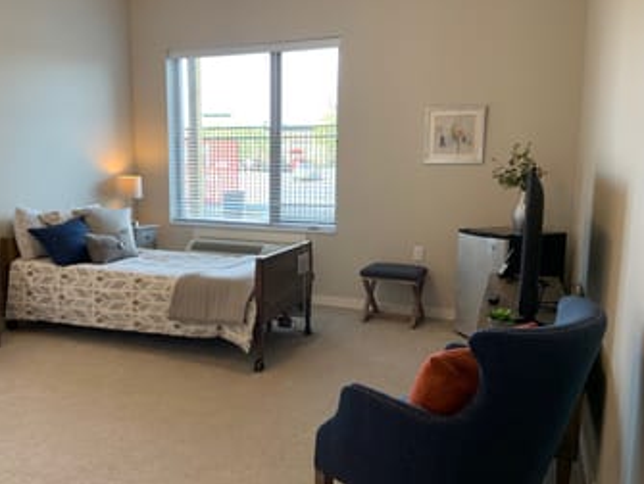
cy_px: 252
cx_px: 277
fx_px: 577
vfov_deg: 45.5
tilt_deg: -9.3
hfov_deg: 58.1
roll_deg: +0.0
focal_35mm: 31
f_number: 1.8
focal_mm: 4.25
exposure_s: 1/60
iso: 50
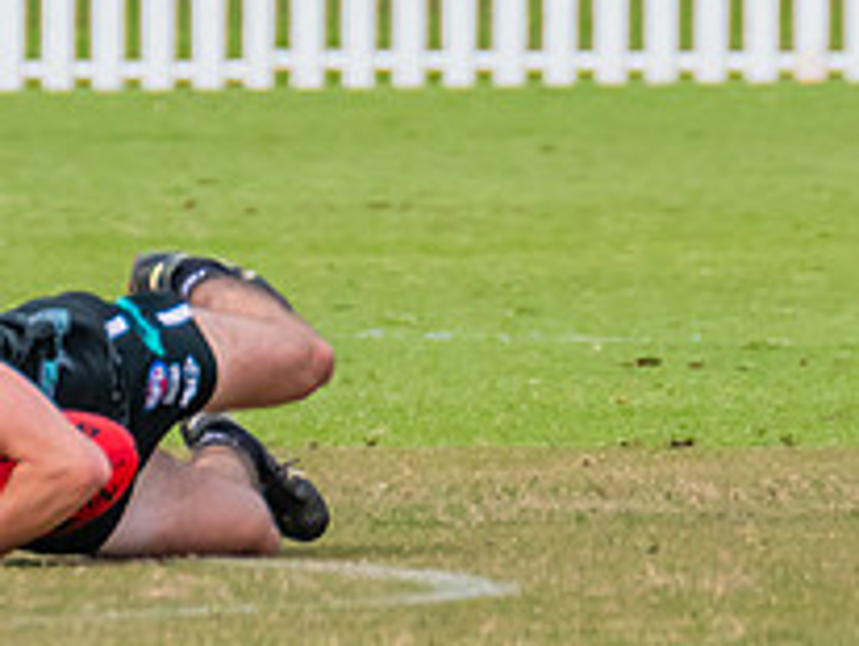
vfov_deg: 0.6
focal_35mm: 2363
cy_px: 60
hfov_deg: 0.8
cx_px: -249
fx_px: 58707
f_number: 7.1
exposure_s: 1/1600
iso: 800
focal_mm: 420
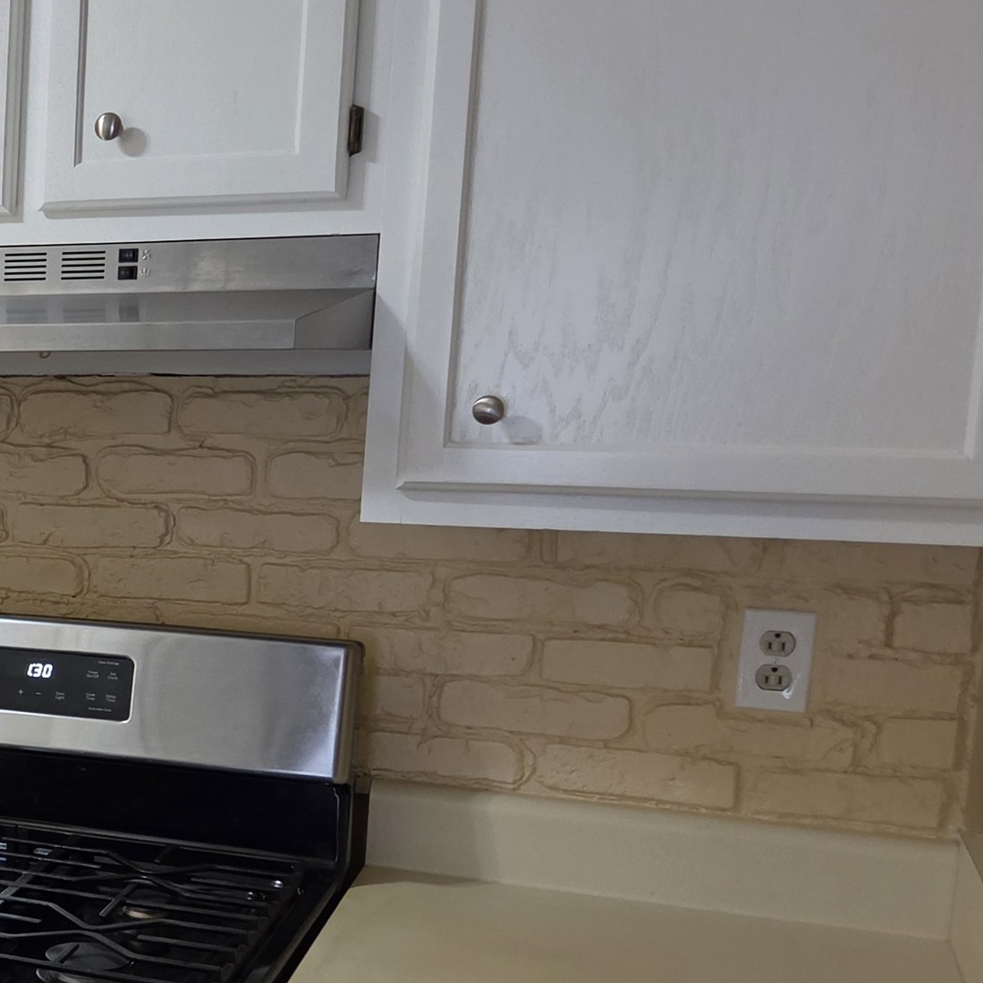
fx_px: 1863
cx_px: -333
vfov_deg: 29.3
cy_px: 676
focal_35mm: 58
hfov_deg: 25.1
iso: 500
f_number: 1.8
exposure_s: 1/120
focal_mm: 5.4
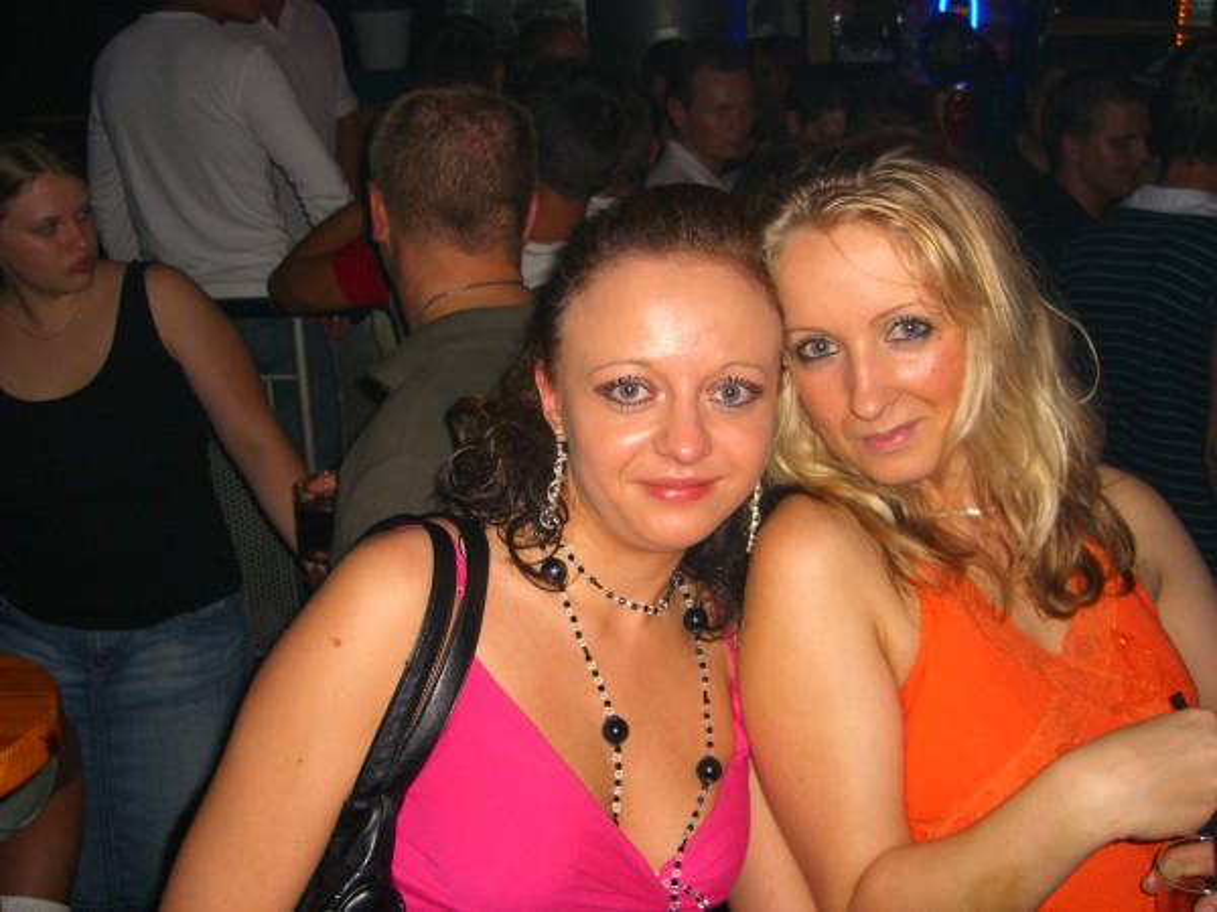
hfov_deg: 49.0
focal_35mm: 38
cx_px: 608
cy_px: 456
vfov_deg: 37.7
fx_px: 1336
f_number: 2.8
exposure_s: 1/60
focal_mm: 7.9
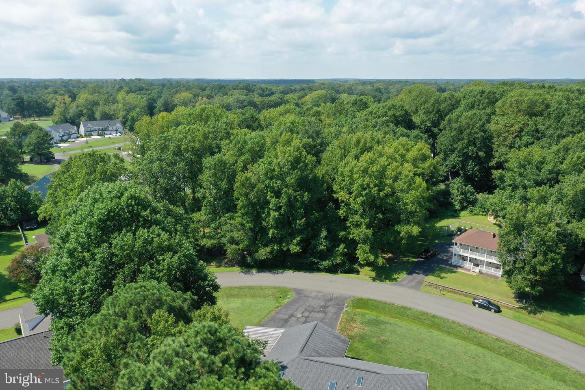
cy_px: 195
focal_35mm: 28
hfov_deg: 65.5
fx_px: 455
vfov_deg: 46.4
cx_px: 292
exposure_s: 1/400
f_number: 5.6
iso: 100
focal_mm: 10.26
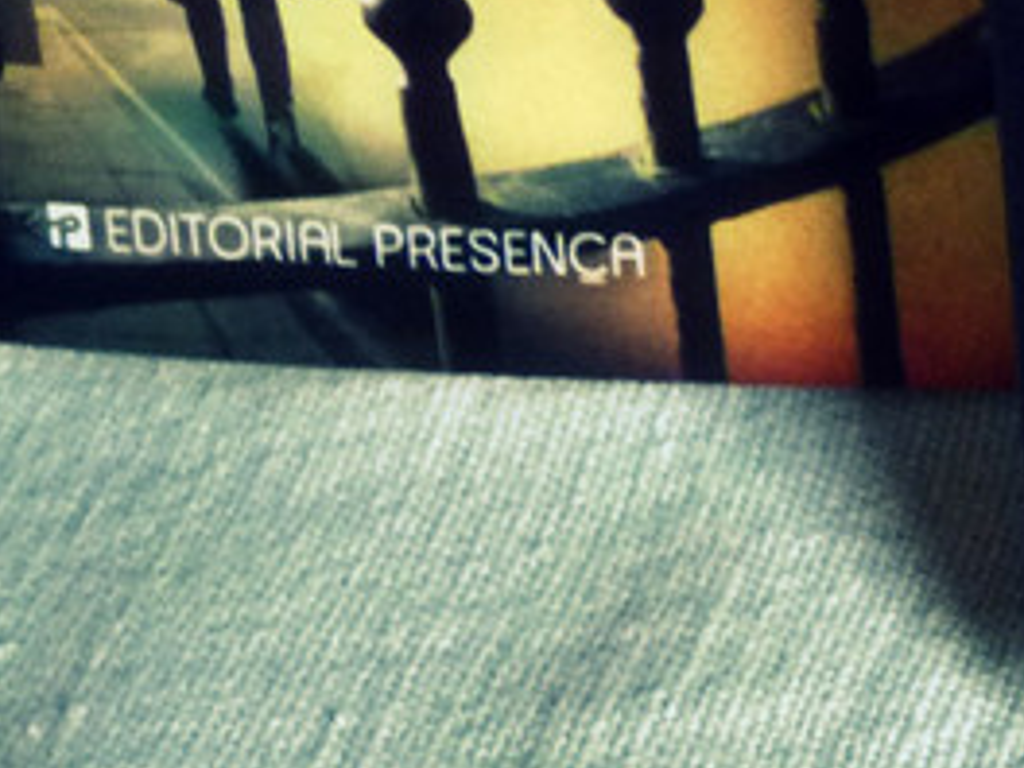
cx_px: 2168
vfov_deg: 10.5
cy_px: -675
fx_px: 3875
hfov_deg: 12.8
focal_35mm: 131
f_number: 2.8
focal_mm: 4.8
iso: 400
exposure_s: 1/10
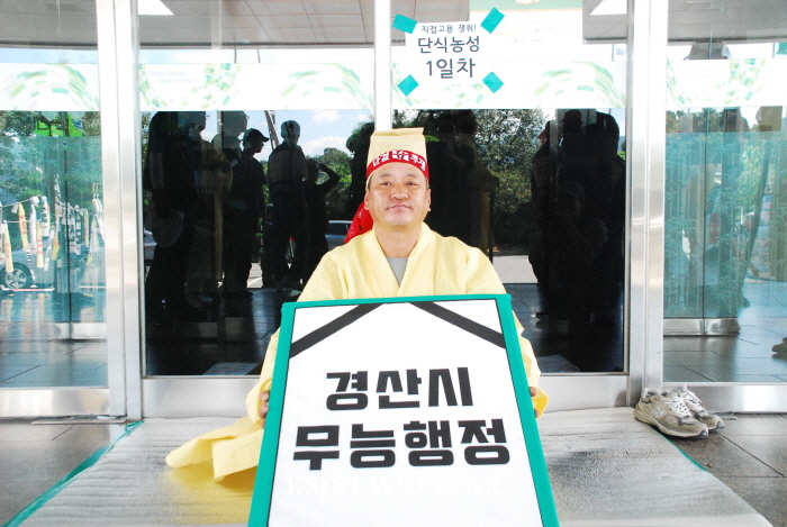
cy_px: 264
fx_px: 854
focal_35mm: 39
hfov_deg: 49.5
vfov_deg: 34.3
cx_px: 394
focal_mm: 26
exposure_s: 1/200
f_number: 8
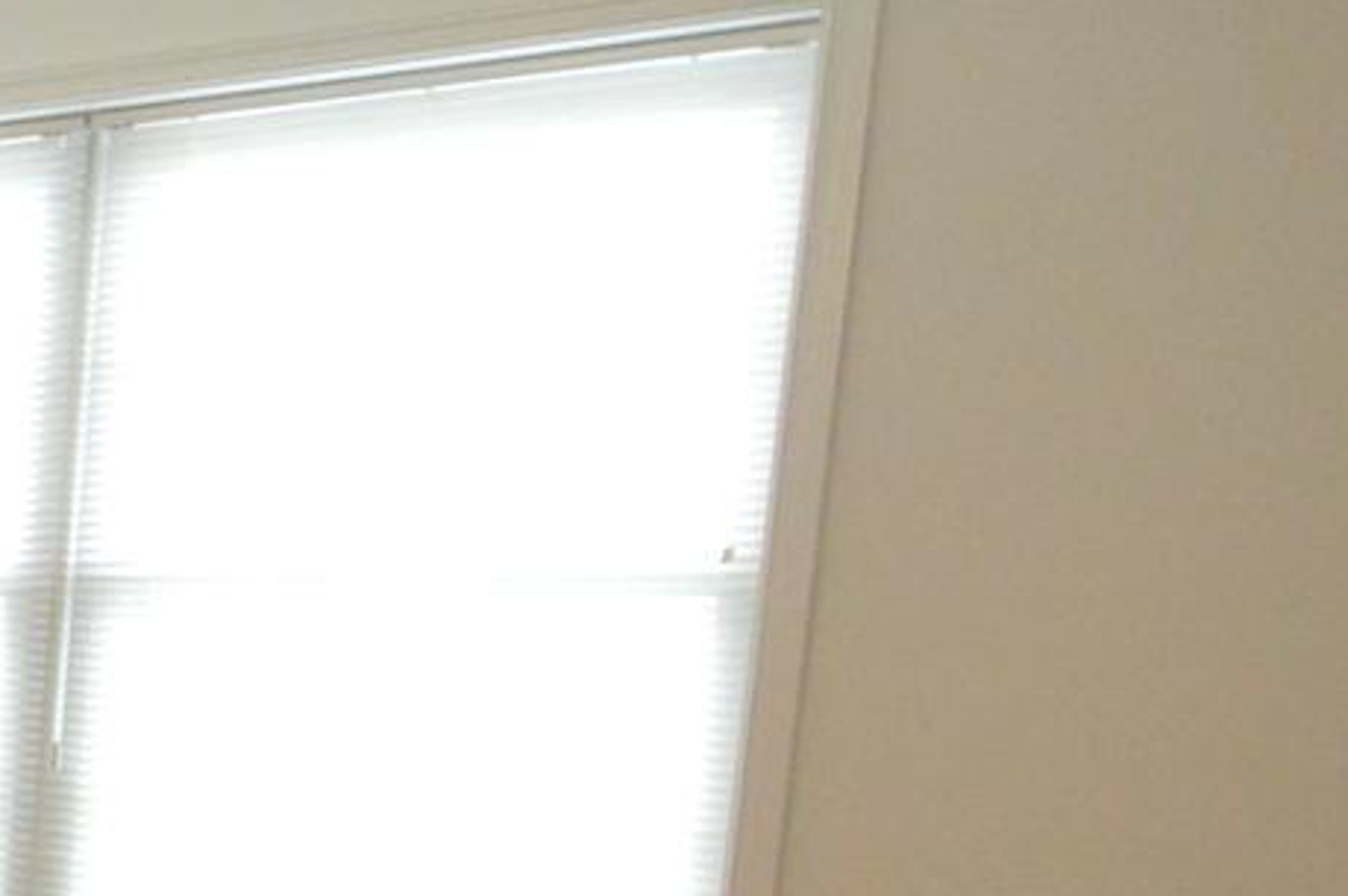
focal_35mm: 67
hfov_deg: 19.5
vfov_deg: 19.4
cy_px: 997
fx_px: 2506
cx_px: -1248
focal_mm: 10
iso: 3200
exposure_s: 1/100
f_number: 5
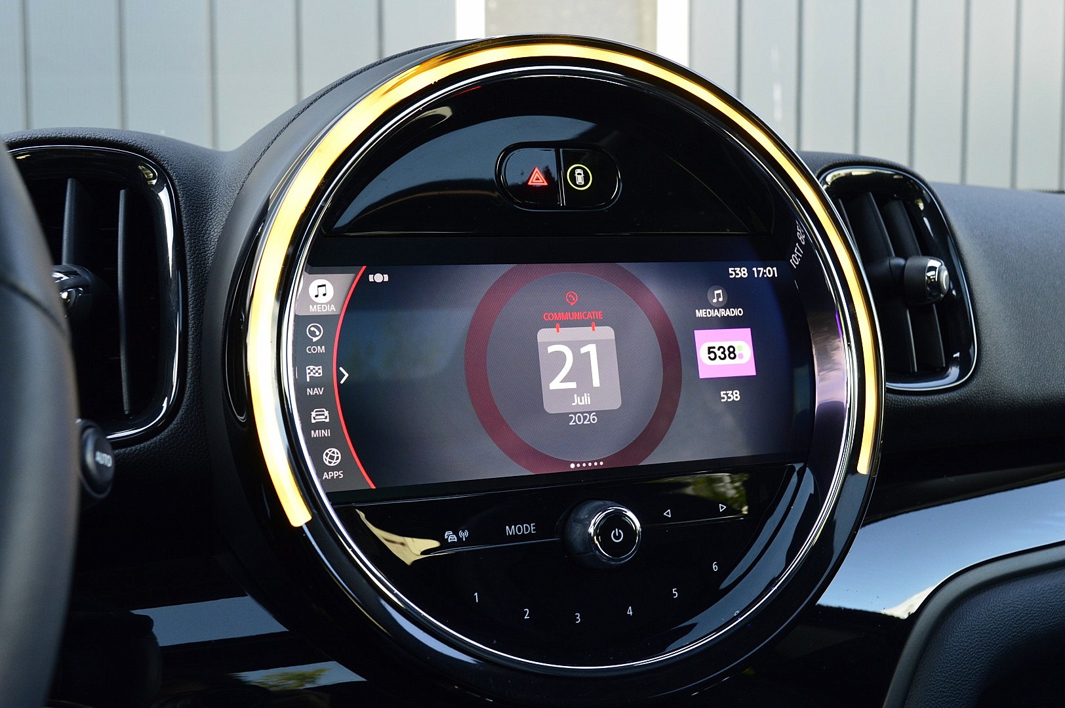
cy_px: 354
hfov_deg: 53.2
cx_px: 532
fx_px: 1064
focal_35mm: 36
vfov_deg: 36.8
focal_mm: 24
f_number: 8
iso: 800
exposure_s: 1/60
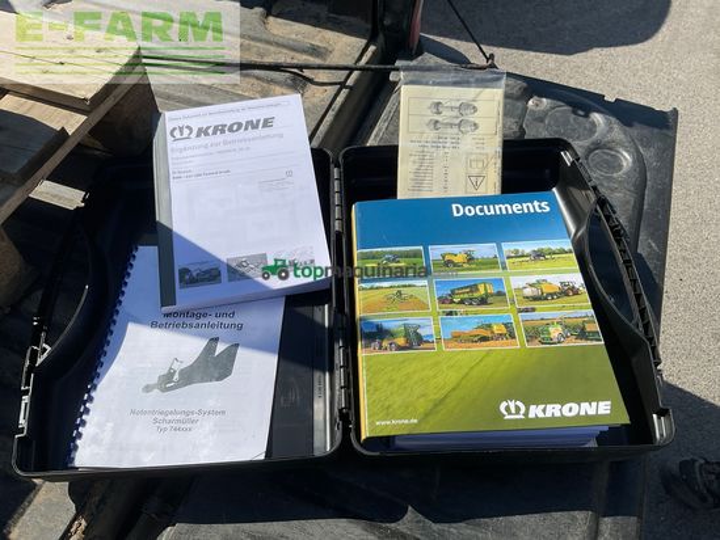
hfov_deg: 61.6
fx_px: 603
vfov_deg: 48.2
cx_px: 360
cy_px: 270
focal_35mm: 29
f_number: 1.8
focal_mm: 3
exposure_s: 1/3534
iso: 16
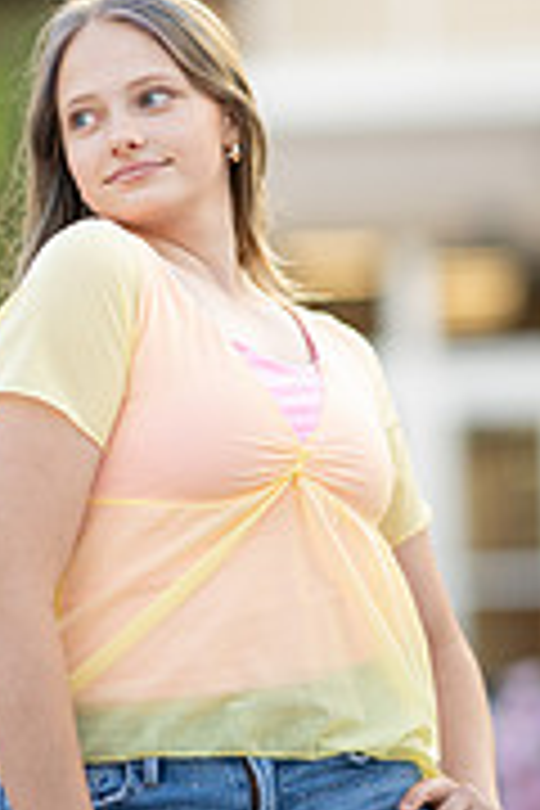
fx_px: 5895
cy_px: 180
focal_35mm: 262
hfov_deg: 5.2
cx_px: -4
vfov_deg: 7.8
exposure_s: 1/1000
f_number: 1.4
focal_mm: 105
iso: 400
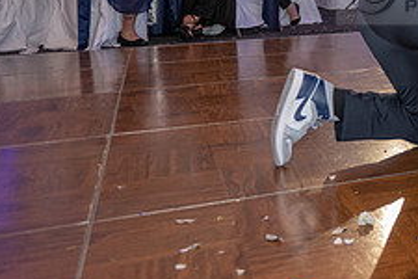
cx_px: 498
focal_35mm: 62
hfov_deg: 28.3
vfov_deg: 20.9
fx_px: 720
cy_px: -20
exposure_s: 1/200
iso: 1600
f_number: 3.5
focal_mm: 24
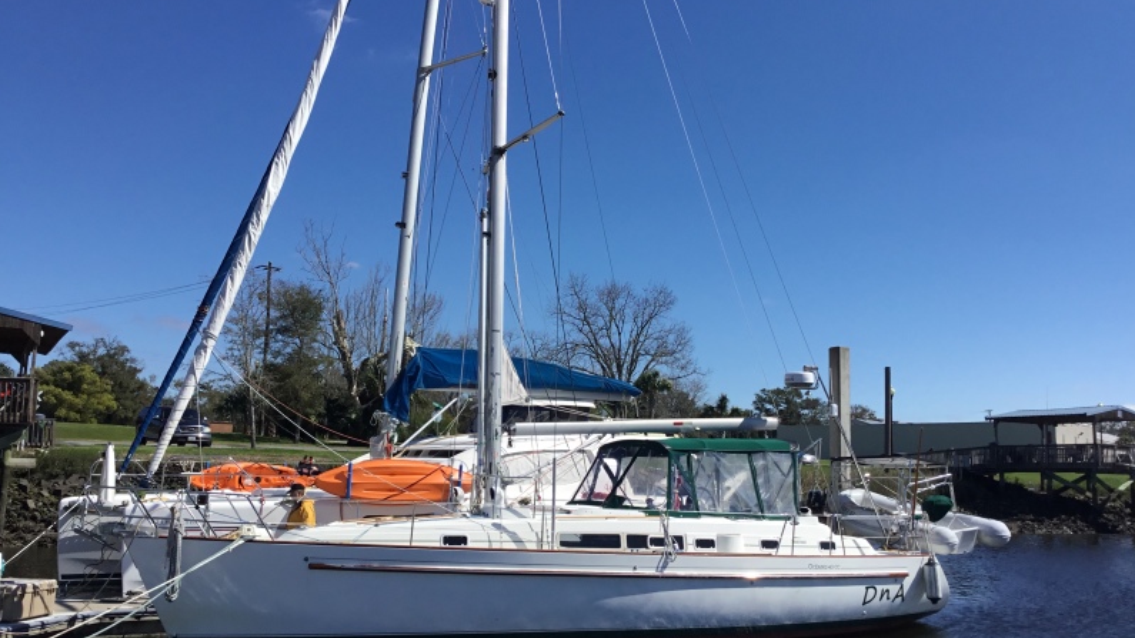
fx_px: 1023
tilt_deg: +5.8
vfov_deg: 34.6
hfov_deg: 58.0
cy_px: 347
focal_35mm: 34
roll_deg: -0.1
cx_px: 570
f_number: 2.4
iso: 25
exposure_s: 1/2203
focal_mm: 3.3
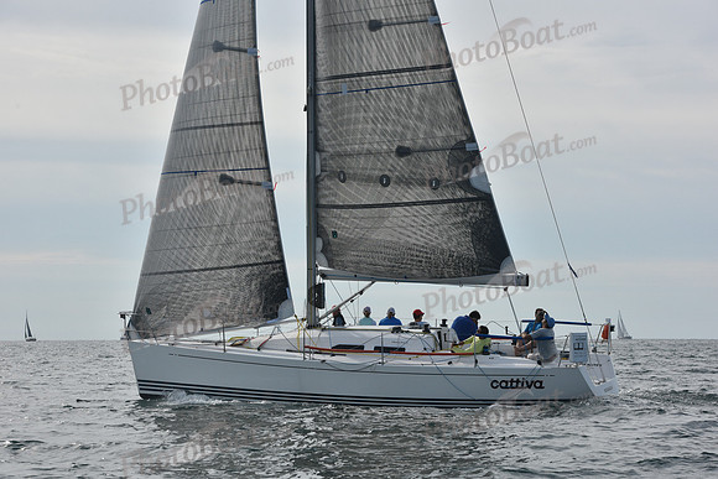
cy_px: 240
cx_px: 359
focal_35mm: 105
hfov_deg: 19.5
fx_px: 2095
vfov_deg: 13.0
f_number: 10
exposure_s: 1/1000
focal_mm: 105
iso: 320
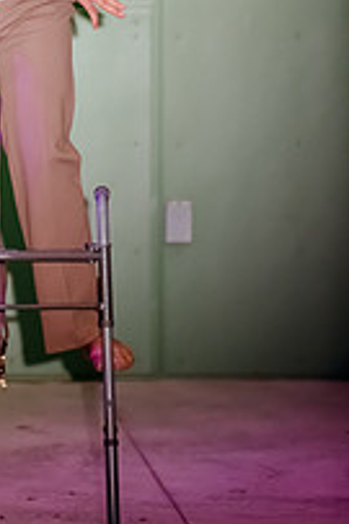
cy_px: 39
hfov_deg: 3.1
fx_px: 6467
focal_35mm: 444
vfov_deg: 4.6
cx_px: -36
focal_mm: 200
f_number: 2.8
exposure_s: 1/500
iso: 2500
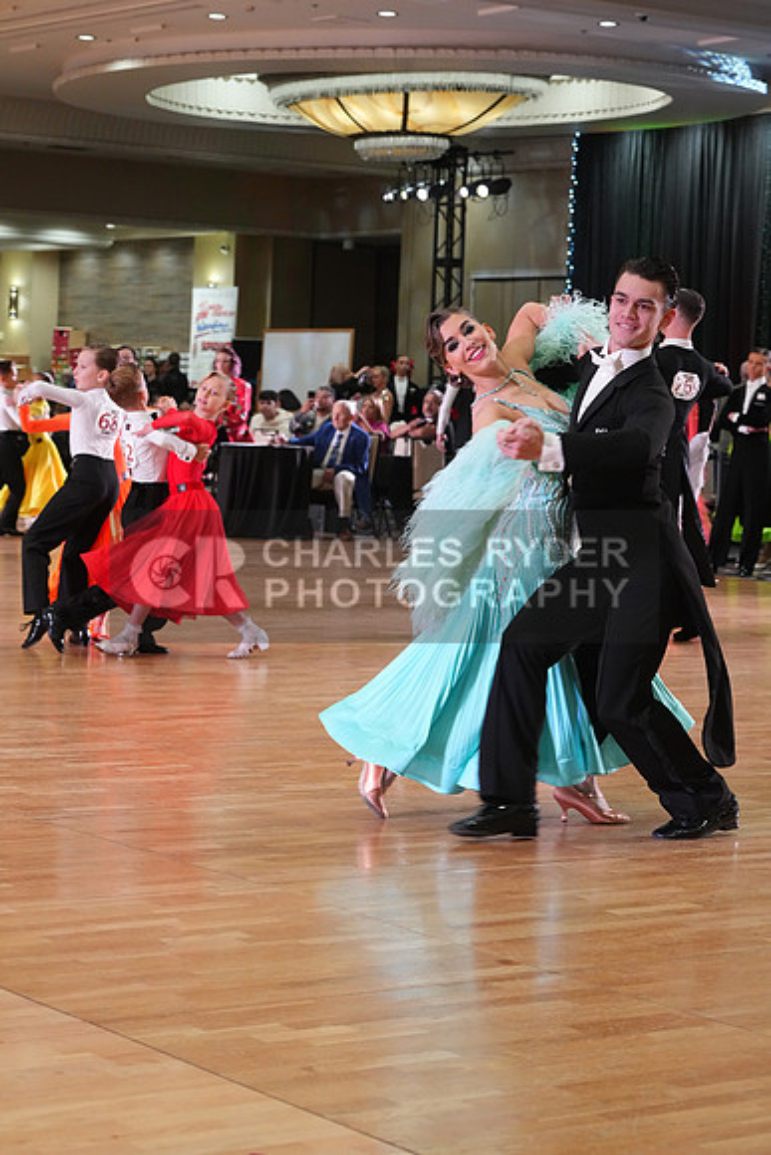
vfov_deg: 24.2
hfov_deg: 16.3
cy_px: 578
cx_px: 386
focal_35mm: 84
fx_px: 2697
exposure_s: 1/200
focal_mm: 84
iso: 4000
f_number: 6.3
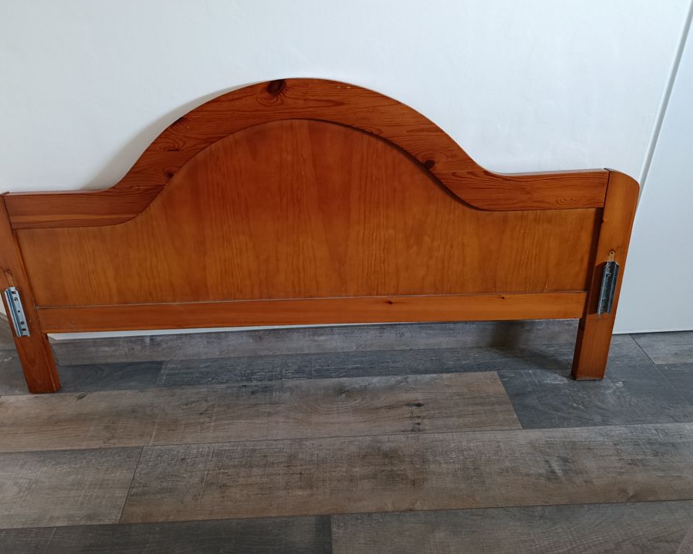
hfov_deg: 65.9
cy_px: 267
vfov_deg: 54.9
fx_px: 533
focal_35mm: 26
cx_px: 313
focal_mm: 5.24
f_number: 1.7
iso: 1340
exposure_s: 1/33.3
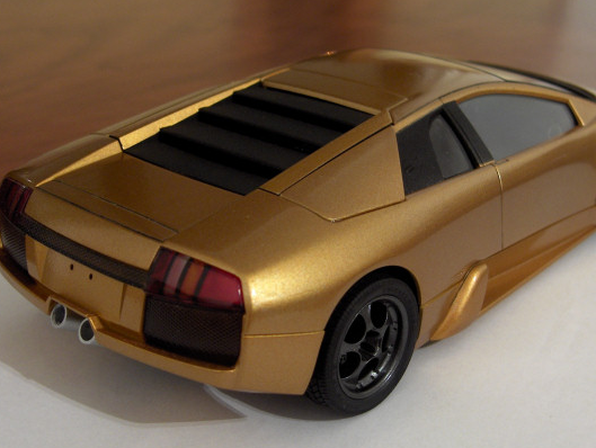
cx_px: 344
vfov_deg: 24.9
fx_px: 1017
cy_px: 208
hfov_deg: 32.6
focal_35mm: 59
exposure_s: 1/2.69
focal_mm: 8
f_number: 2.8
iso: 100
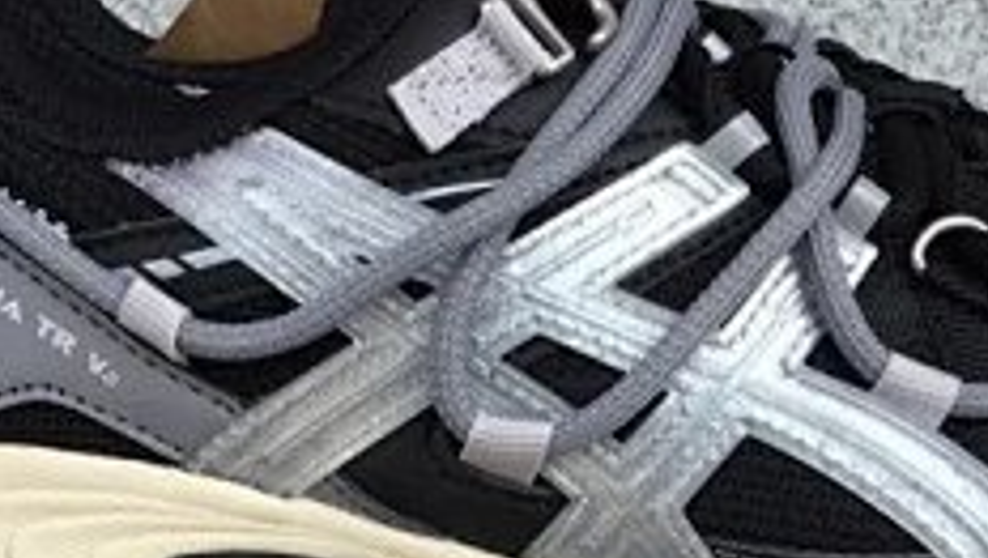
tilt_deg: -17.5
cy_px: 664
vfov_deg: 12.7
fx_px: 2439
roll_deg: -0.7
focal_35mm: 93
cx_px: 605
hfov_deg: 22.9
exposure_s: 1/384
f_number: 2.4
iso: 25
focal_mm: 3.3
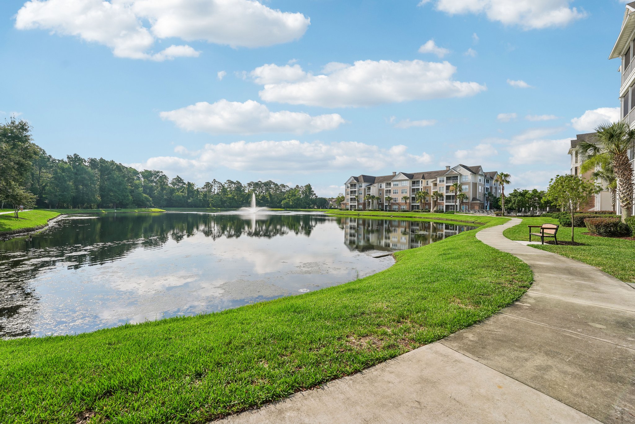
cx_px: 318
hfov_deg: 104.3
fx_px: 247
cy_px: 212
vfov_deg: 81.2
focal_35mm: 14
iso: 100
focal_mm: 14
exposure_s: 1/200
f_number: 9
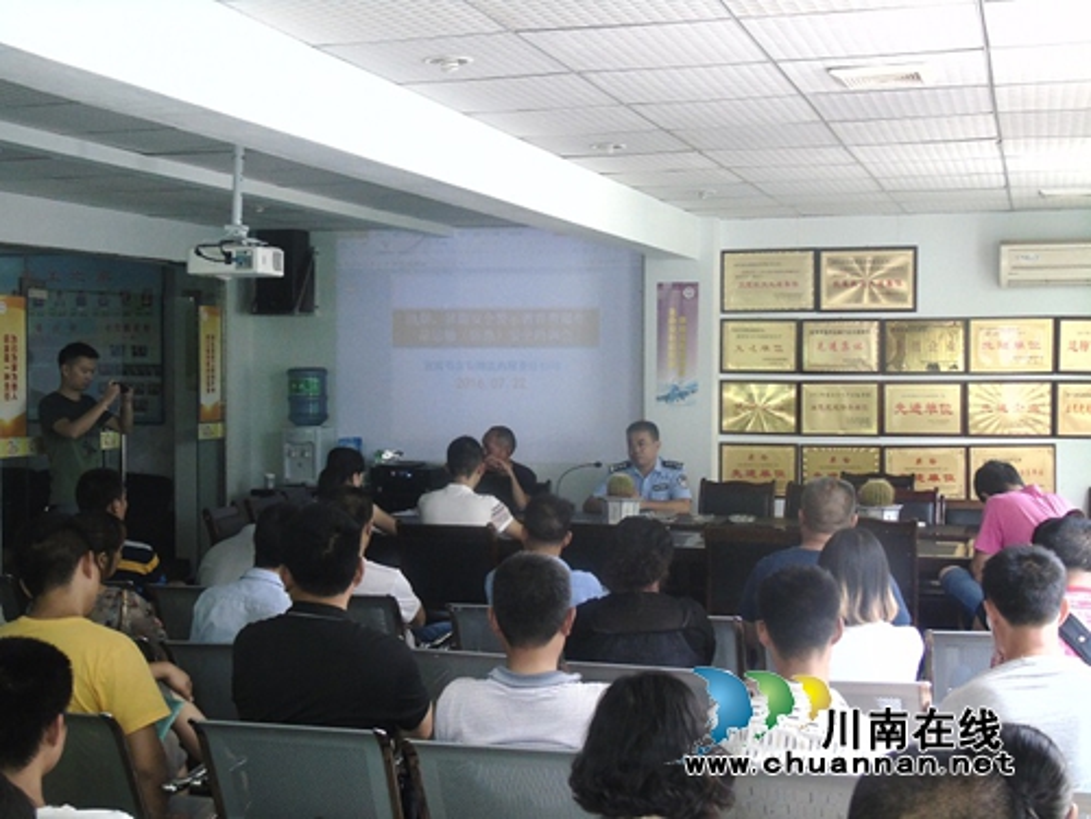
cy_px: 410
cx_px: 546
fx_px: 1450
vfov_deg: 31.5
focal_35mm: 46
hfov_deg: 41.2
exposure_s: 1/30
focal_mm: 8.2
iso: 400
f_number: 4.1
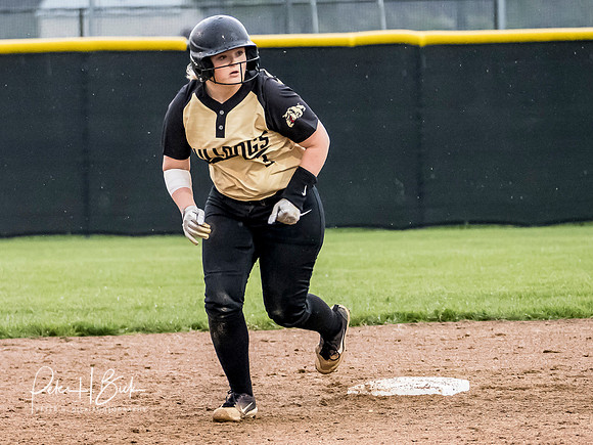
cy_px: 191
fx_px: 7373
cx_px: 235
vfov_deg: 3.5
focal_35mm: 430
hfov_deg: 4.6
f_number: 3.7
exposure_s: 1/1000
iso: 3200
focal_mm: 127
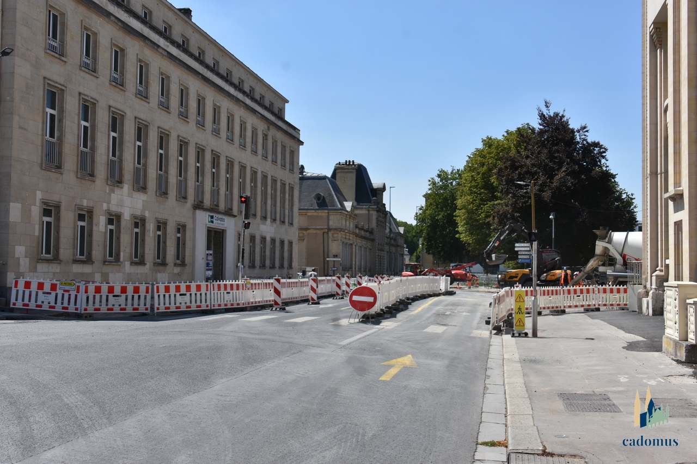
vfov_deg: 31.9
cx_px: 348
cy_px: 232
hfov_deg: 46.4
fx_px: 813
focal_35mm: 42
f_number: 8
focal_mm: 28
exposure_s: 1/500
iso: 180
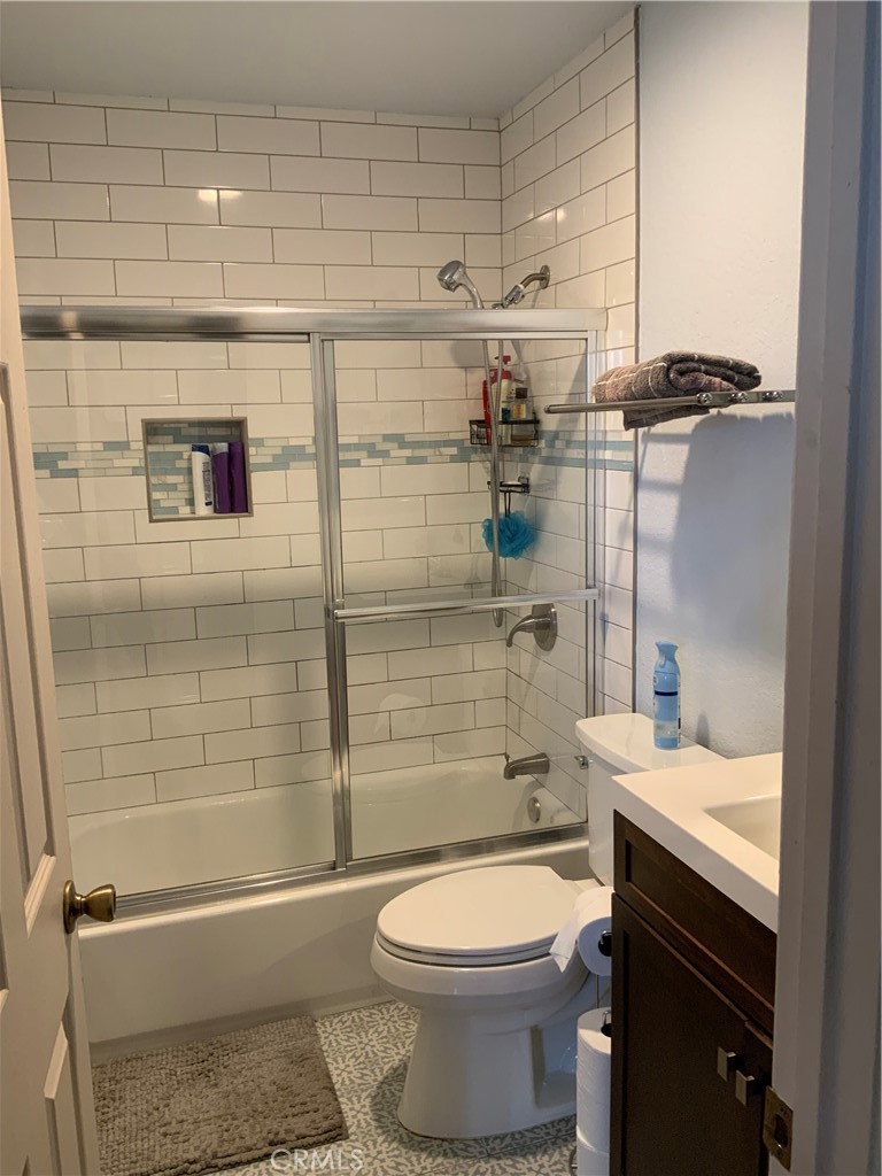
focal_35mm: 29
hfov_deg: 48.2
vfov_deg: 61.7
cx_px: 441
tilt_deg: -11.3
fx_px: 985
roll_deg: +0.5
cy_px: 588
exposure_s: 1/60
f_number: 1.8
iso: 125
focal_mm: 3
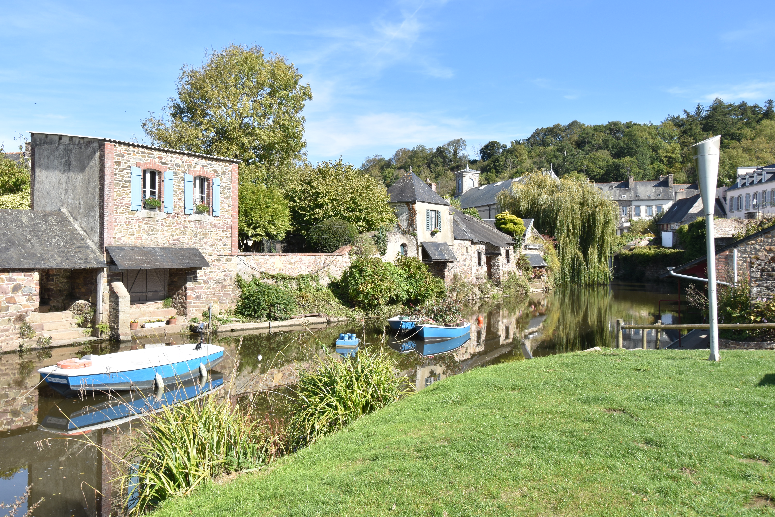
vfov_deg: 43.6
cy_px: 258
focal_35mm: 30
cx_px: 388
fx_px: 646
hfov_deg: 61.9
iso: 100
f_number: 16
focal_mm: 20
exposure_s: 1/50
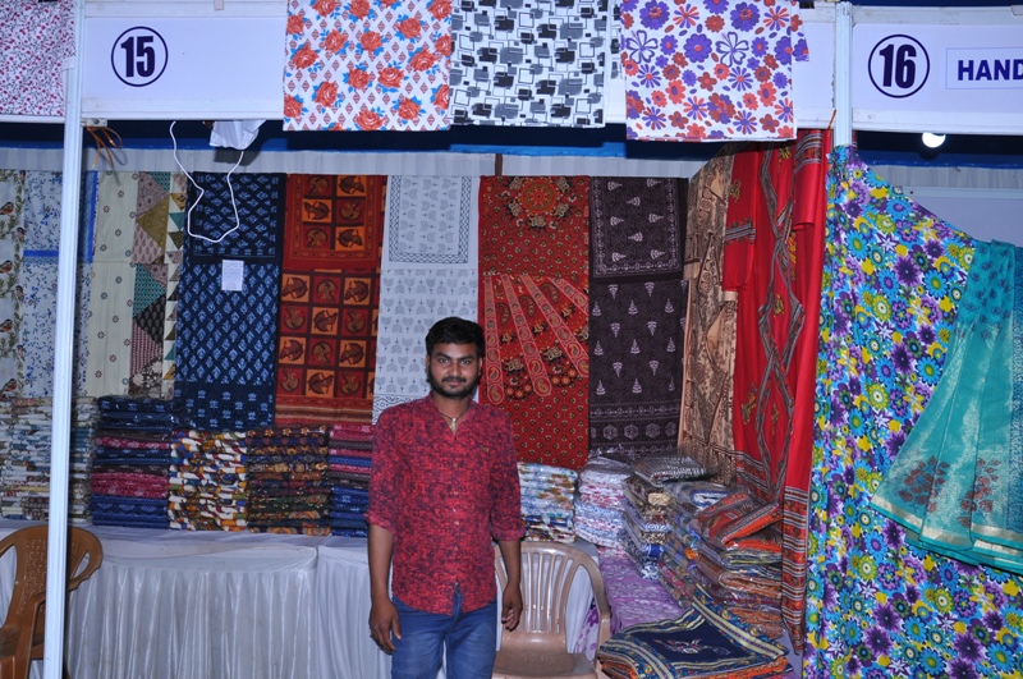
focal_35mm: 27
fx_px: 766
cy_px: 340
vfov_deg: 47.8
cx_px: 512
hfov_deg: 67.5
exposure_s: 1/125
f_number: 8
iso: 320
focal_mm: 18
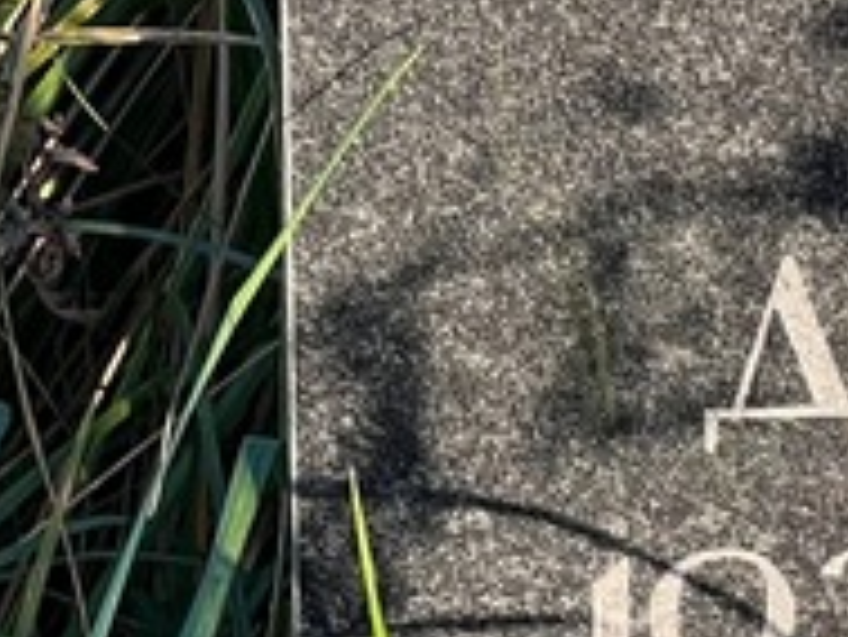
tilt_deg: -25.1
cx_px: 1476
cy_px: 81
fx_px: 7991
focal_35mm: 326
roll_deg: -0.6
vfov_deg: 4.6
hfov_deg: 6.0
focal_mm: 9
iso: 32
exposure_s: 1/101
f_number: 2.8
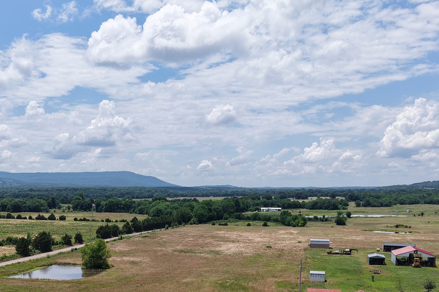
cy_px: 267
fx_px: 537
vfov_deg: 29.2
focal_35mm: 44
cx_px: 165
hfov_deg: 44.1
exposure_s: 1/6000
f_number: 1.8
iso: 220
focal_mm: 8.67
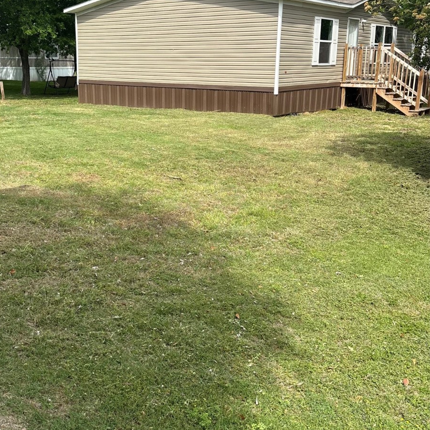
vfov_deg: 42.7
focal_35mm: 39
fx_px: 548
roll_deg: -0.8
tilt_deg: -12.1
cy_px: 181
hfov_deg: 42.5
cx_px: 157
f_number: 1.6
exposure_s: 1/1984
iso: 50
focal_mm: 5.96
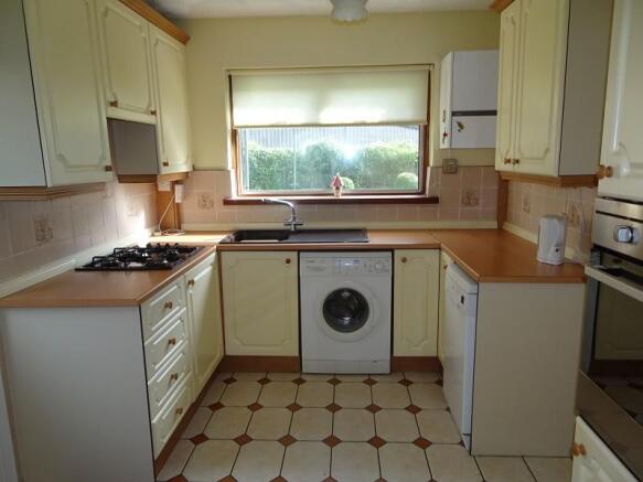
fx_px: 446
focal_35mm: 24
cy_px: 241
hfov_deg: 71.6
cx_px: 322
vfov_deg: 56.8
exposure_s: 1/50
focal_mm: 4.1
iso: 80
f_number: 3.5
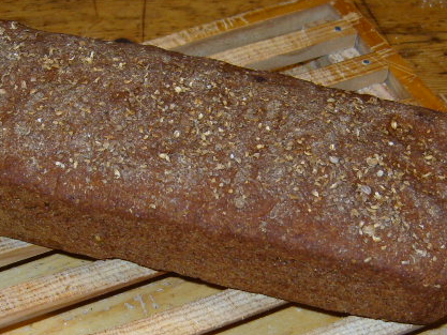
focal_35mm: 86
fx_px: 1111
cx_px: 173
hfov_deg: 22.7
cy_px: 269
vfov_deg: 17.0
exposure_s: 1/30
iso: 100
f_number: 2.8
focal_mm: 7.4
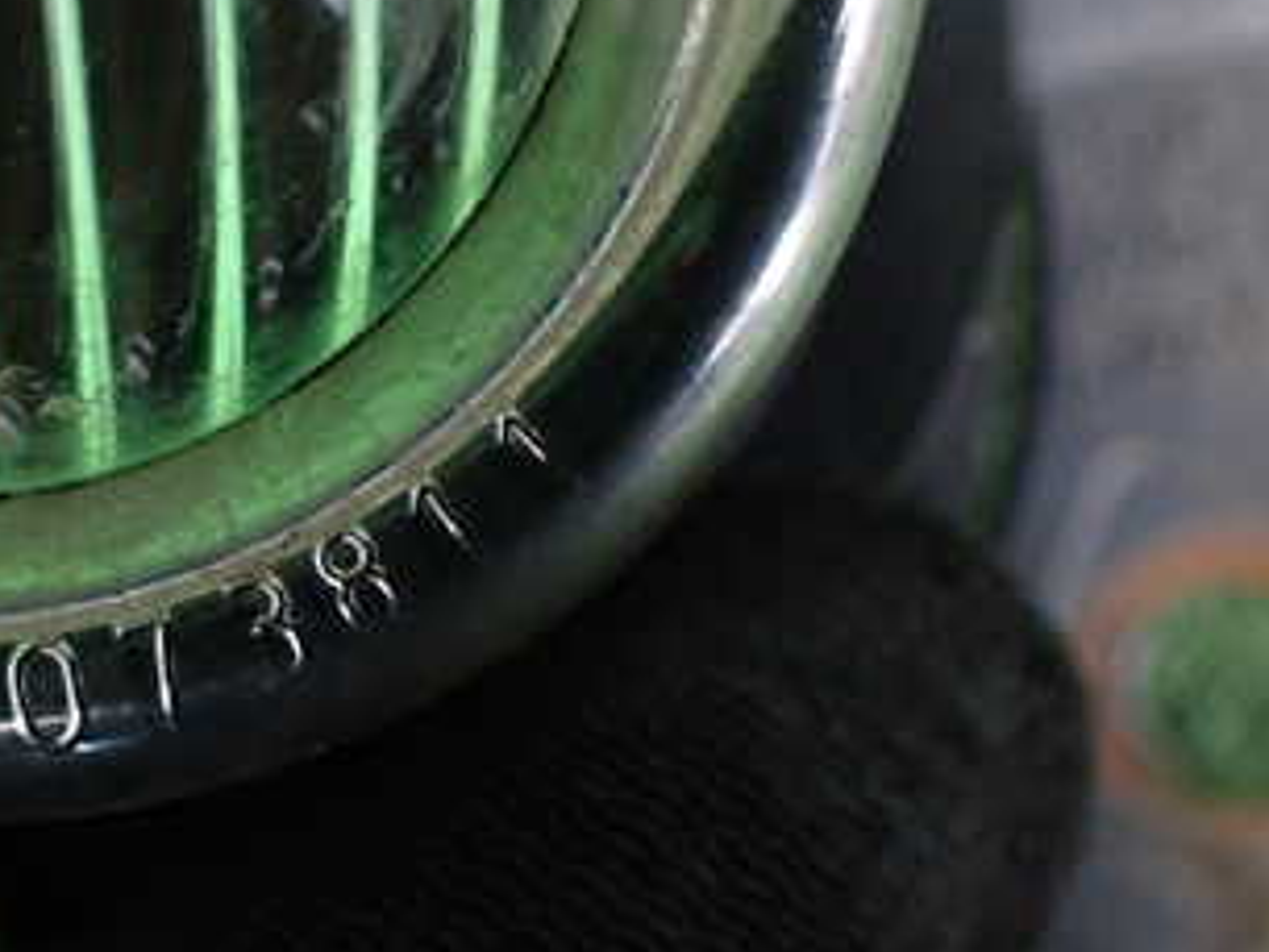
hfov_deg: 31.6
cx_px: 200
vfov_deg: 24.8
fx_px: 2164
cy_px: 536
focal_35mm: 59
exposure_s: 1/100
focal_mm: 5.4
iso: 800
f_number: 2.3
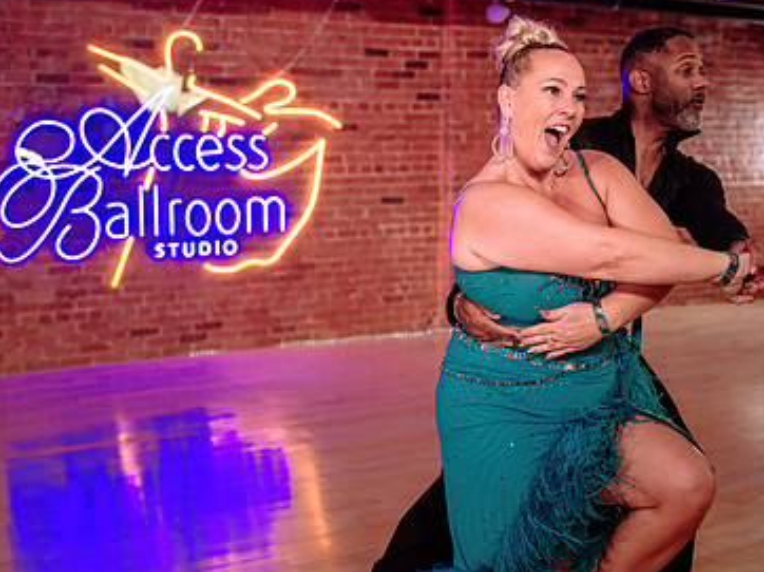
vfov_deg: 30.7
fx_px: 1037
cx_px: 292
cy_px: 359
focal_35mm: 47
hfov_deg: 40.2
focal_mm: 28
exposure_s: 1/400
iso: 800
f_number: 2
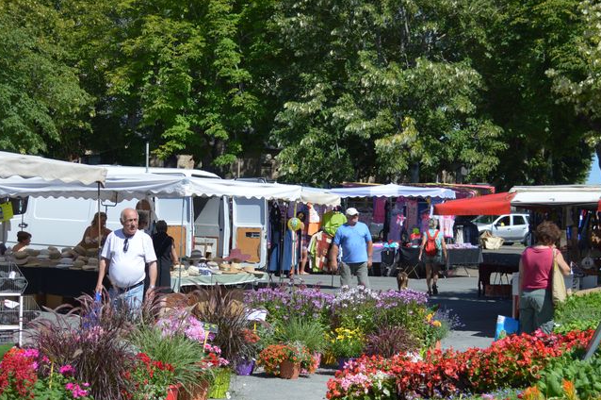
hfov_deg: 28.9
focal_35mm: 70
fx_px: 1164
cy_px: 289
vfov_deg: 19.4
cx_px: 260
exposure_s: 1/800
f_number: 4.5
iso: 100
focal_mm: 29
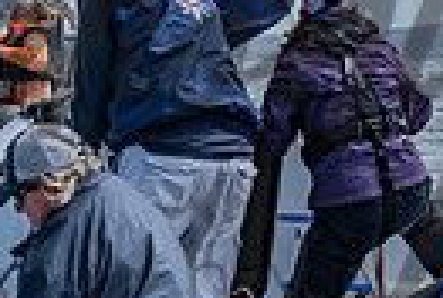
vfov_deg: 12.9
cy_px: 25
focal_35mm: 106
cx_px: 162
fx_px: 1307
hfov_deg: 19.2
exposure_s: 1/1600
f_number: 6.3
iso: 200
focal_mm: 24
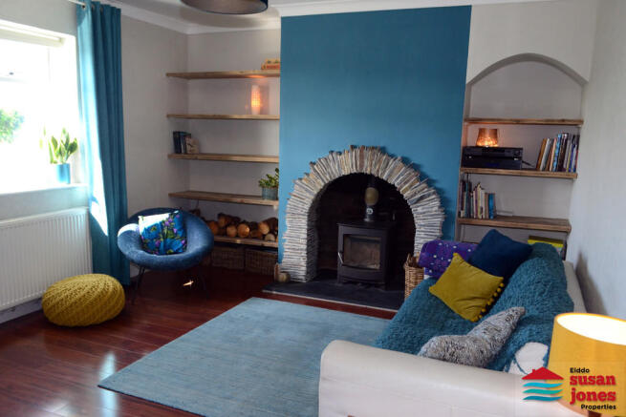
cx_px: 313
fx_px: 522
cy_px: 208
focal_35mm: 30
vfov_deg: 43.6
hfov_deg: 61.9
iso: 800
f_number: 6.3
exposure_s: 1/60
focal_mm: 20
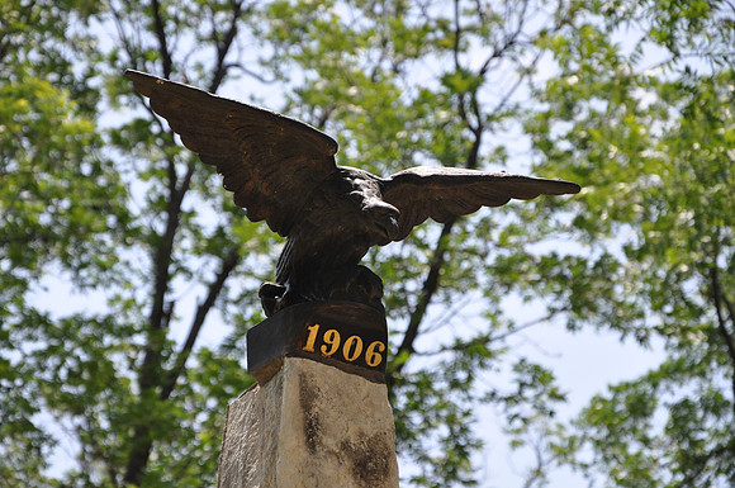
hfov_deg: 15.2
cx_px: 368
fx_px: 2752
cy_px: 244
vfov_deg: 10.1
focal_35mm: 135
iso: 200
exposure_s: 1/250
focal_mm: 90
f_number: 7.1
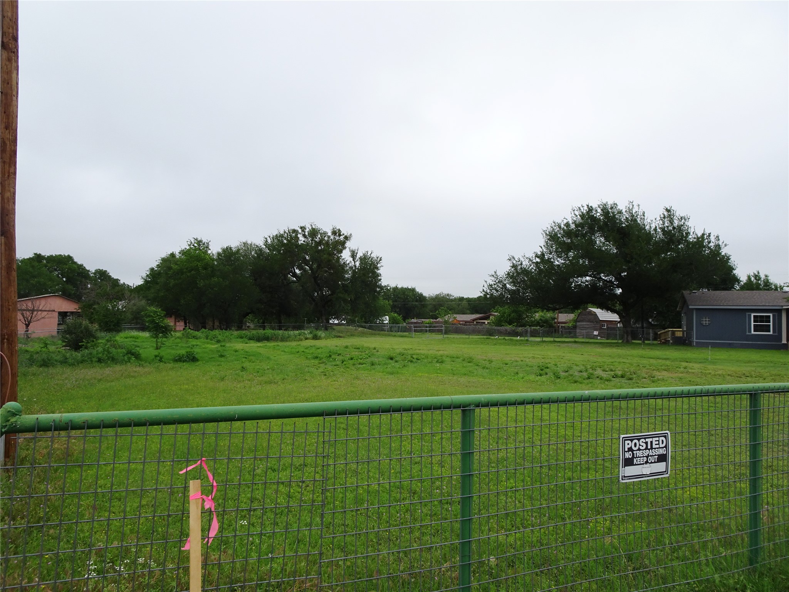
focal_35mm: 24
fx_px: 547
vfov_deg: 56.8
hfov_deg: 71.6
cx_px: 394
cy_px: 296
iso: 80
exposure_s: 1/640
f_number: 3.5
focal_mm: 4.1
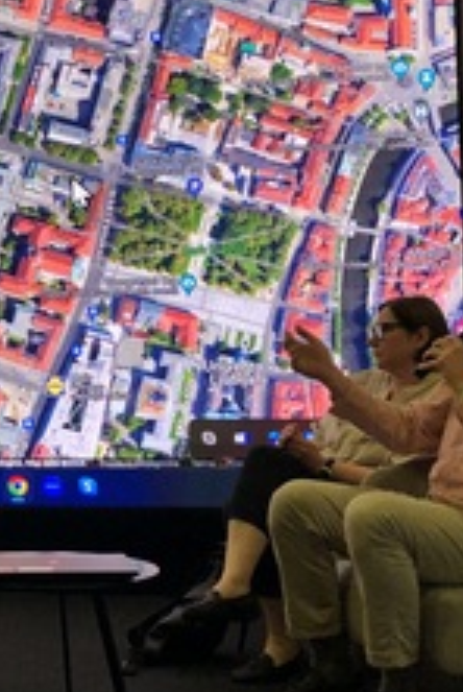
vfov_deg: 27.6
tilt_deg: +2.0
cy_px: 288
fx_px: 1404
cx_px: -161
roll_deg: +0.2
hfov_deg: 17.4
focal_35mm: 73
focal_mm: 3.99
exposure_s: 1/40
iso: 32
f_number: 1.8
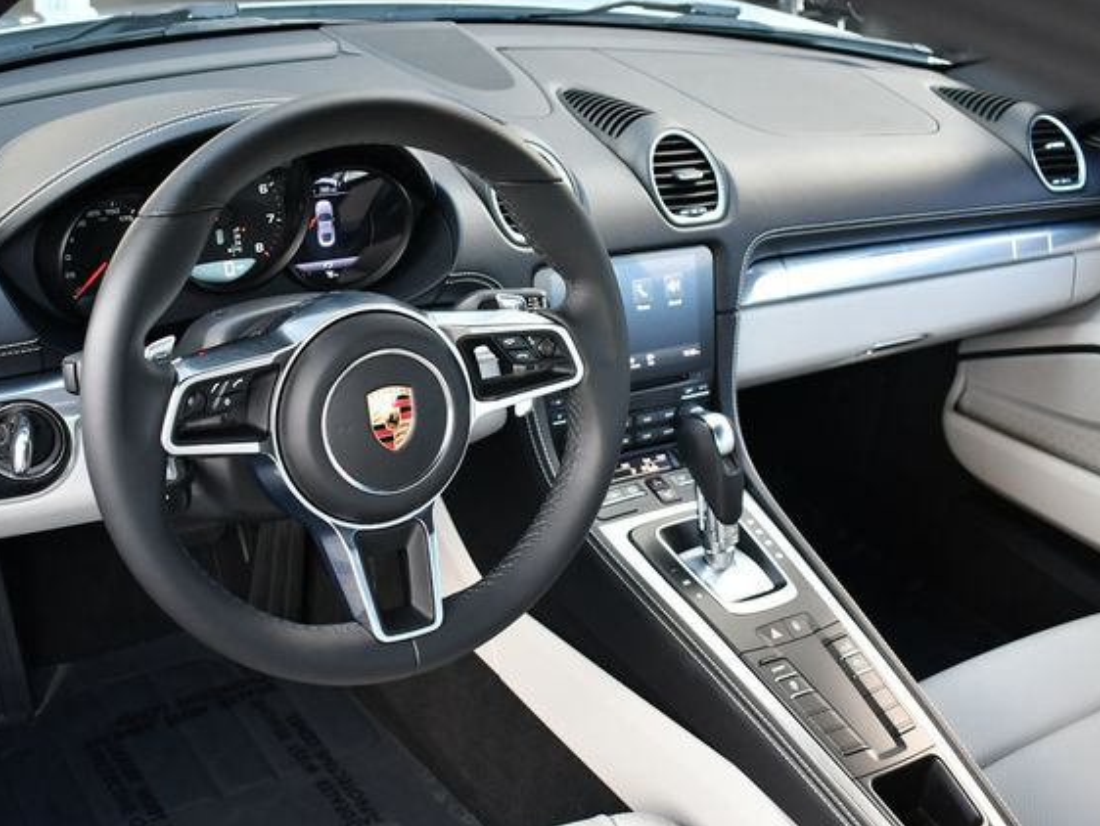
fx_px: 1462
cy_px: 415
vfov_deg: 31.5
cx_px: 521
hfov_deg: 41.2
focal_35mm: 46
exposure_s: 1/200
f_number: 3.8
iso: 800
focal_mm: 21
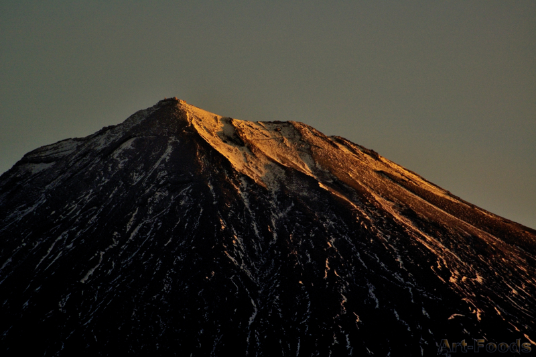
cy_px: 178
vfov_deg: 3.0
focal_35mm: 450
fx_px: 6694
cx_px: 268
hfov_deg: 4.6
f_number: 8
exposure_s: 1/320
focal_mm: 300
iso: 200
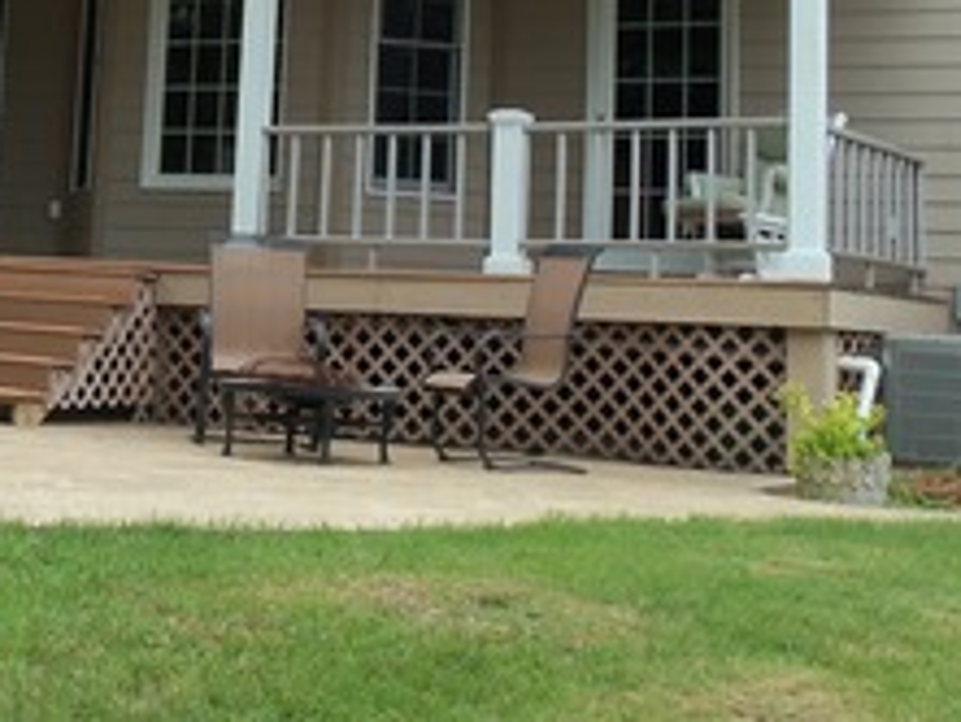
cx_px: 152
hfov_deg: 22.9
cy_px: -109
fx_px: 2333
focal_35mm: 84
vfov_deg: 16.9
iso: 80
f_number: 3.4
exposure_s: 1/250
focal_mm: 5.2
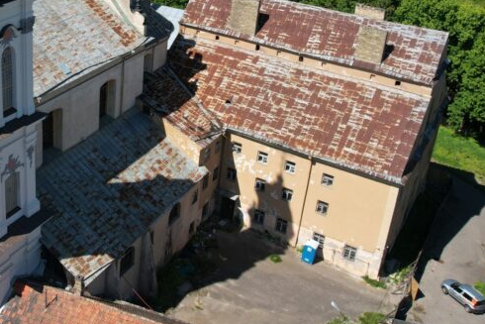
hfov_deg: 41.2
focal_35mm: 46
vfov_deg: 28.6
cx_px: 109
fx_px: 620
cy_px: 64
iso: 110
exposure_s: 1/2000
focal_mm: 8.38
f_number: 2.8
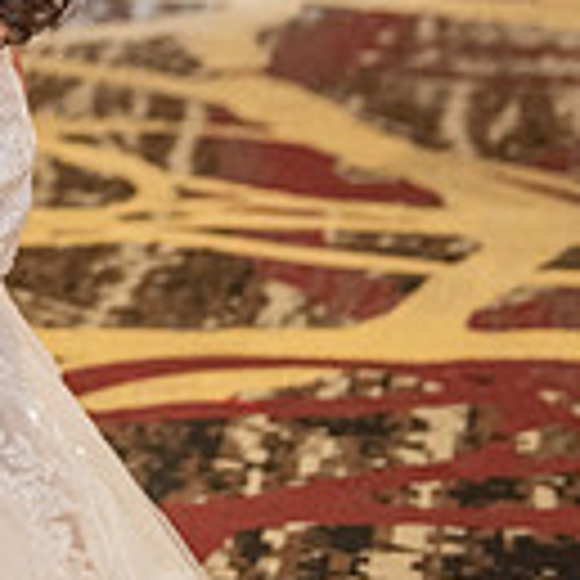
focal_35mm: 210
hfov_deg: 8.1
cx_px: -360
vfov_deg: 8.2
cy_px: -250
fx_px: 3981
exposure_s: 1/50
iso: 1600
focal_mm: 55
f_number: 2.8
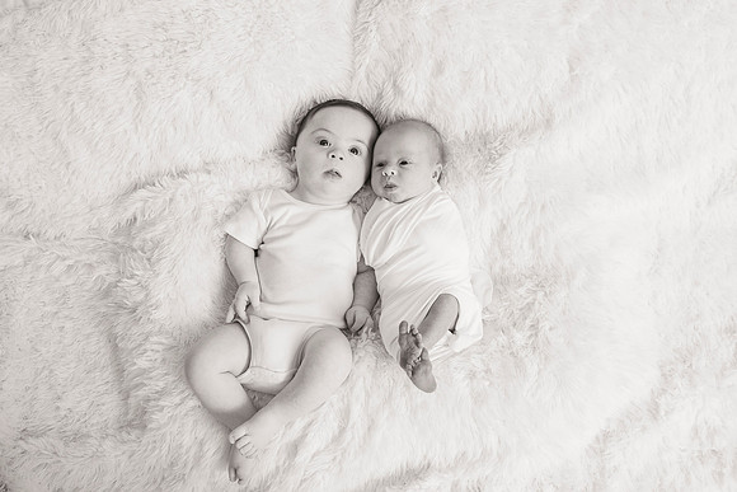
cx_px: 371
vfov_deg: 42.9
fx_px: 626
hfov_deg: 60.9
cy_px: 234
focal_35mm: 31
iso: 500
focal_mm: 29
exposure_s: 1/160
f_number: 4.5
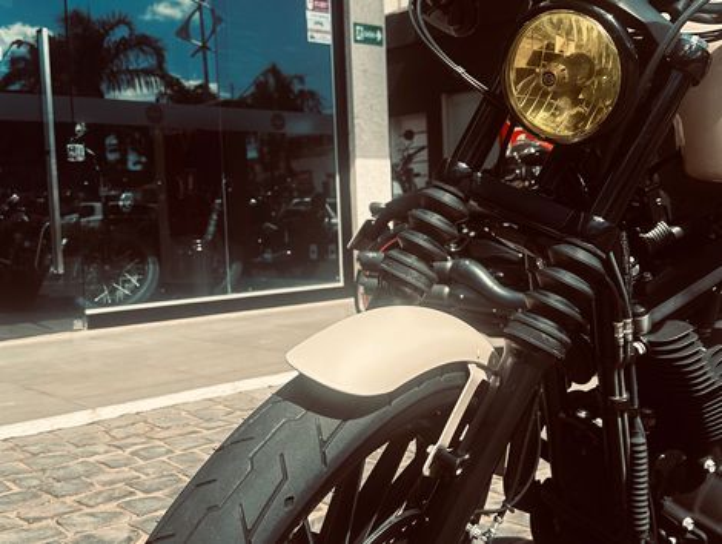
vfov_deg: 56.9
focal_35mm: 24
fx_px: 501
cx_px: 361
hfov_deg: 71.5
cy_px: 272
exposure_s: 1/1562
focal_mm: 6.86
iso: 80
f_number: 1.78
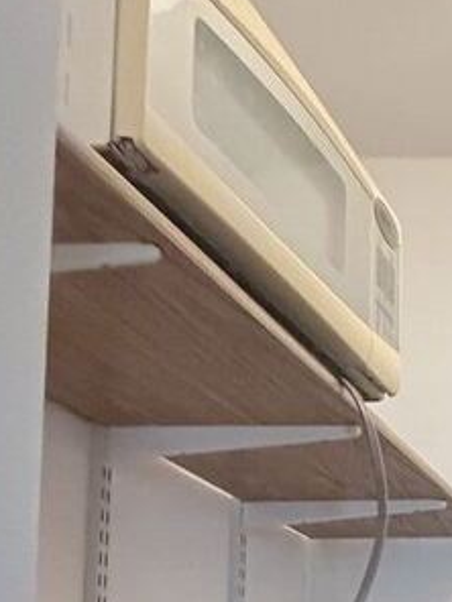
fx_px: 888
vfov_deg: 30.8
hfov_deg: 21.3
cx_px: 766
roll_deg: +0.0
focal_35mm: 51
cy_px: 748
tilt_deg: +3.5
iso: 800
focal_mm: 2.22
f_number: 2.2
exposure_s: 1/60
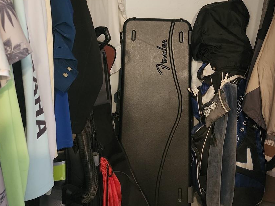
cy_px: 9
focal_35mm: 44
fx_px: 350
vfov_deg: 30.9
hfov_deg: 42.9
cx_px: 144
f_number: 1.8
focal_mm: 6.4
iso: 500
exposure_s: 1/24
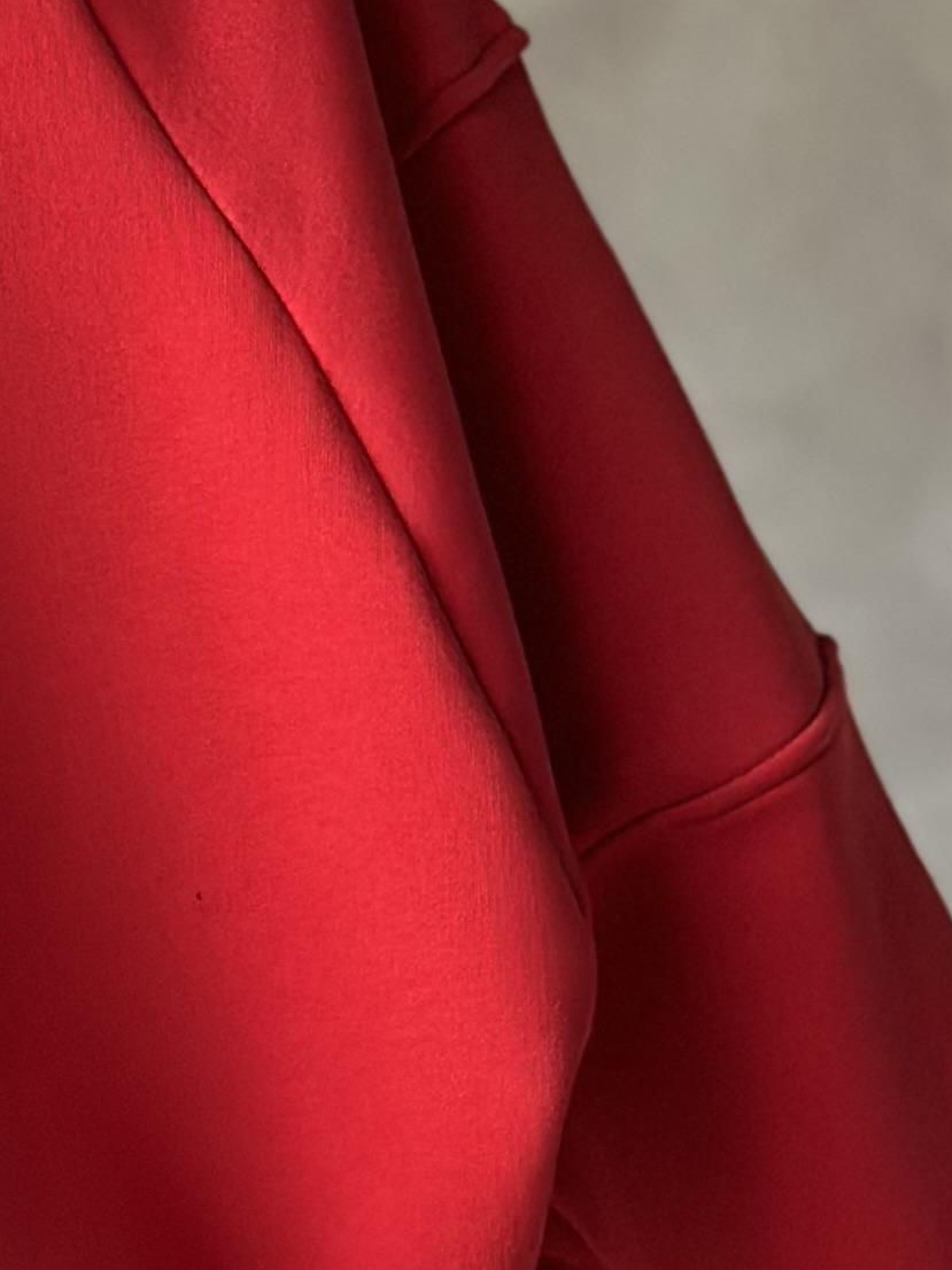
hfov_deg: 8.3
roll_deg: +0.6
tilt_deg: +2.8
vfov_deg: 11.3
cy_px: 748
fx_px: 6420
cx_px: -432
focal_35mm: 175
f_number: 1.78
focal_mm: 6.86
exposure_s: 1/58
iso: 400
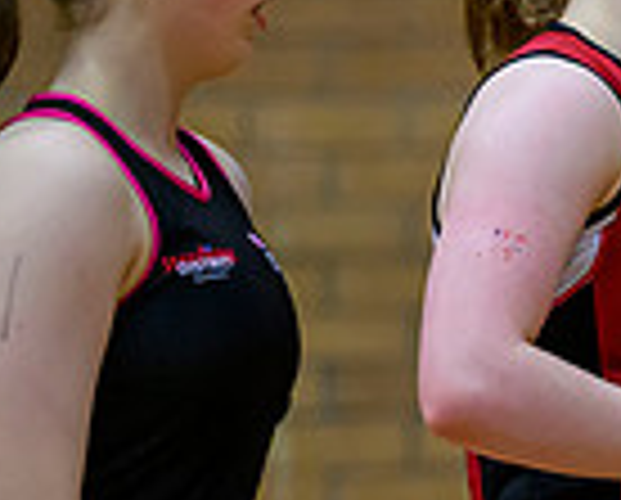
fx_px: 15121
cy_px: 408
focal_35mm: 821
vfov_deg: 1.9
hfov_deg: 2.3
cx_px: 1417
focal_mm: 165
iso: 4000
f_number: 3.2
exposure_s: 1/800
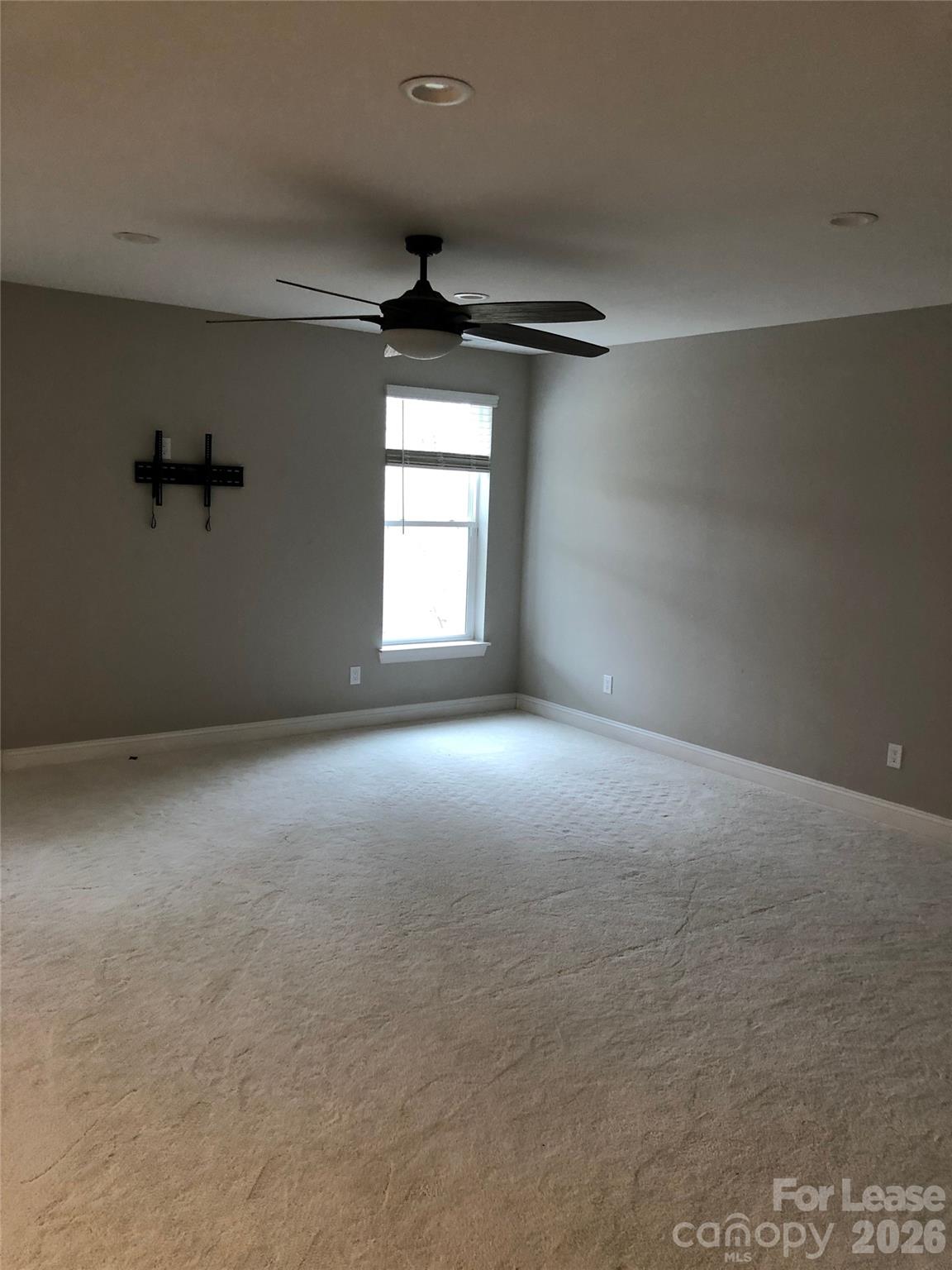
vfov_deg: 63.4
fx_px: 1027
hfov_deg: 49.7
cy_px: 635
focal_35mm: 28
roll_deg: -1.1
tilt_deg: -9.4
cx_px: 476
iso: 50
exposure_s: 1/15
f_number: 1.8
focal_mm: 3.99
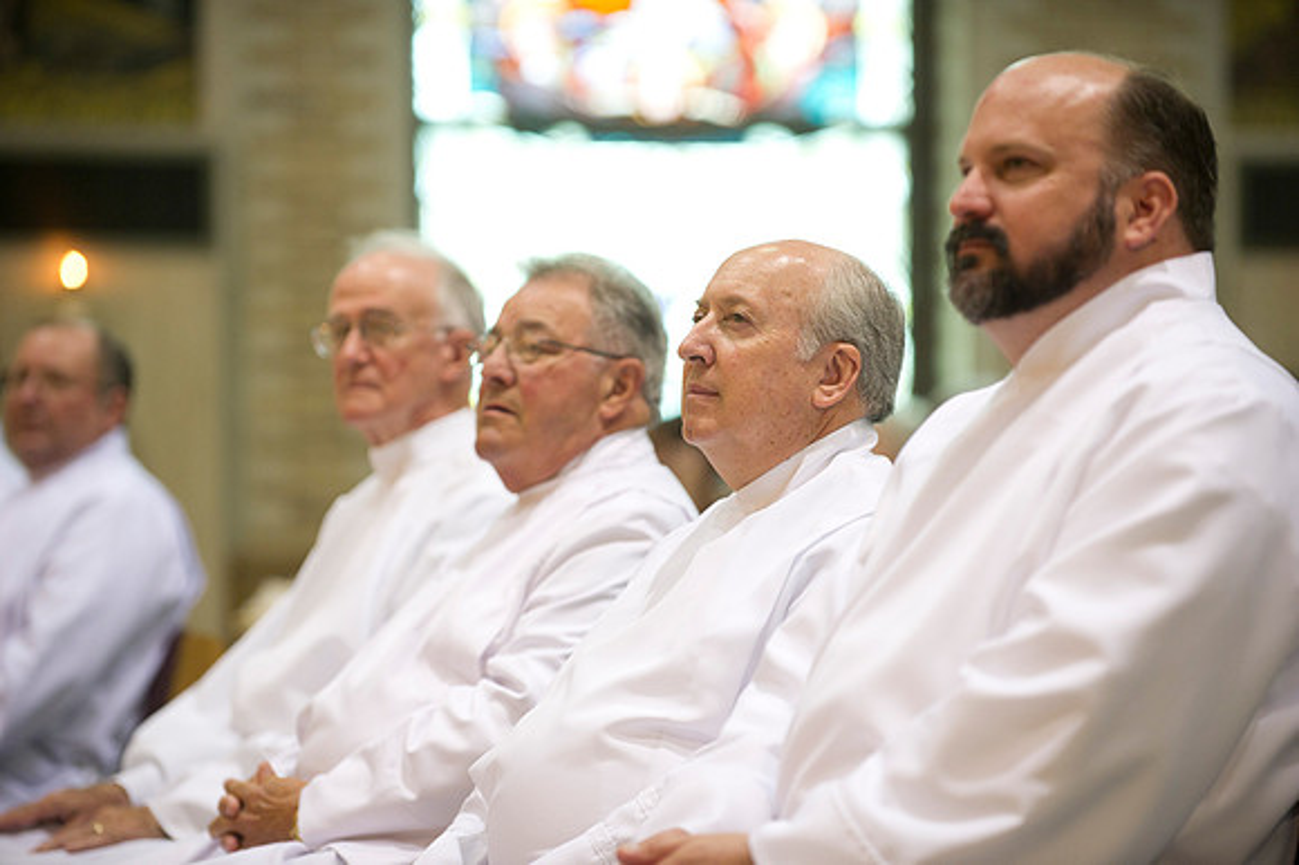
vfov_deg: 8.8
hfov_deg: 13.3
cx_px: 650
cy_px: 432
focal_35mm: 155
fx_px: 5590
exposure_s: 1/100
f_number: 2.8
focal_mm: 155
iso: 2000
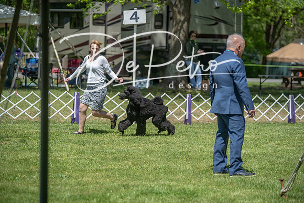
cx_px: 152
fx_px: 1140
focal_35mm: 135
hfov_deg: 15.2
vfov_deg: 10.2
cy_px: 102
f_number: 2.8
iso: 125
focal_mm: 135
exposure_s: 1/1600
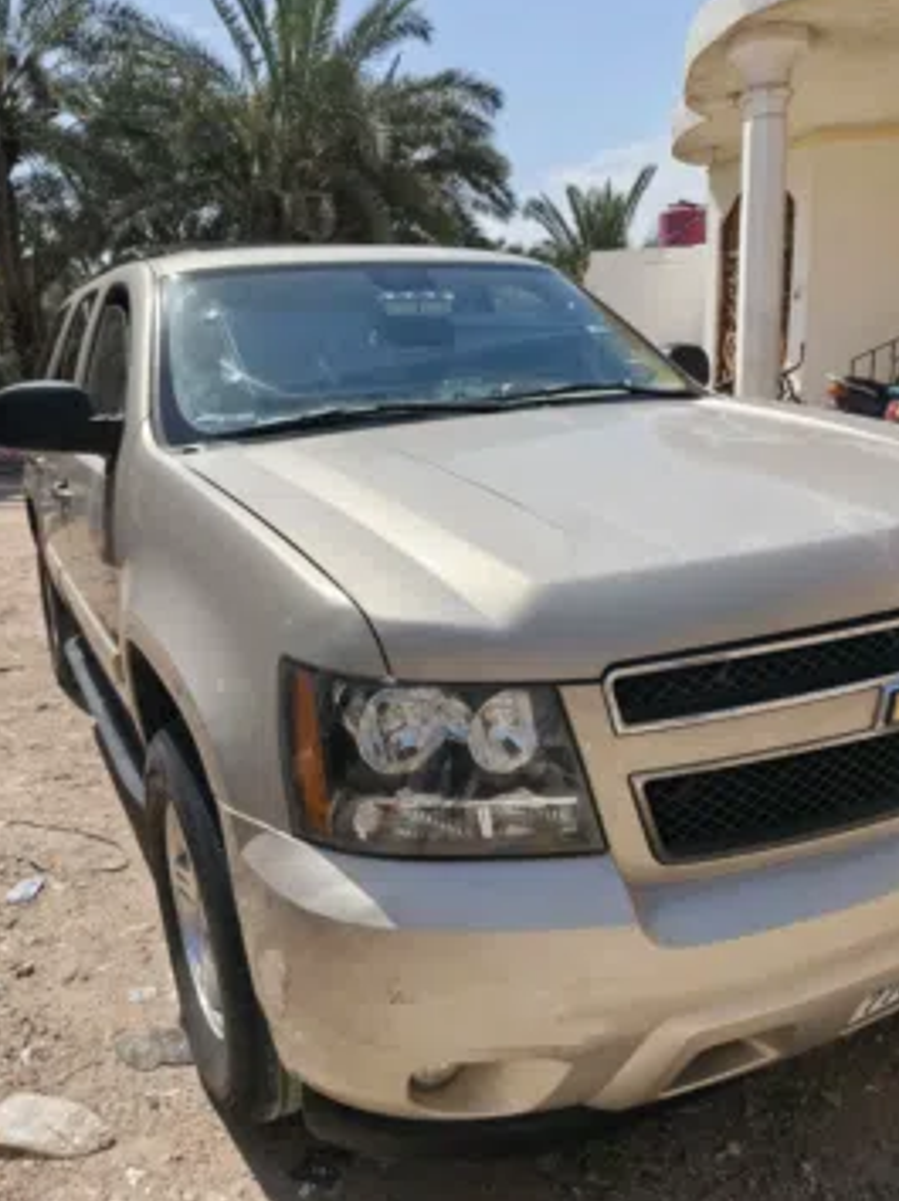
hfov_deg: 53.0
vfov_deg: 67.1
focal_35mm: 26
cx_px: 434
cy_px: 529
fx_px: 901
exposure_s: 1/3345
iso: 51
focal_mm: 5.56
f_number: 1.8
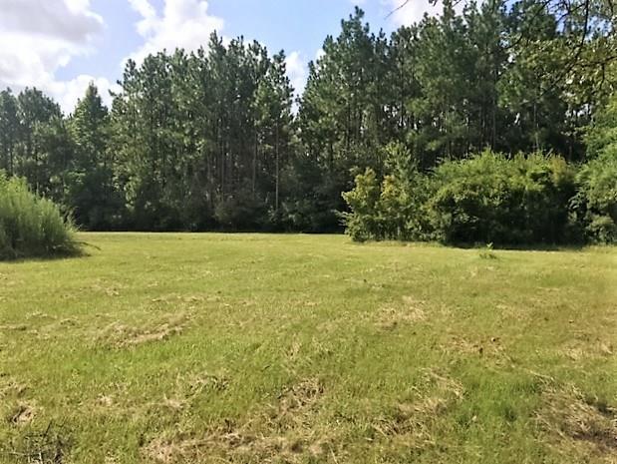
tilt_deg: -2.2
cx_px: 308
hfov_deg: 61.6
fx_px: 517
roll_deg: -1.1
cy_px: 232
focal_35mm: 29
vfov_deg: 48.3
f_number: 2.2
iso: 32
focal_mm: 4.15
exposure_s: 1/1522
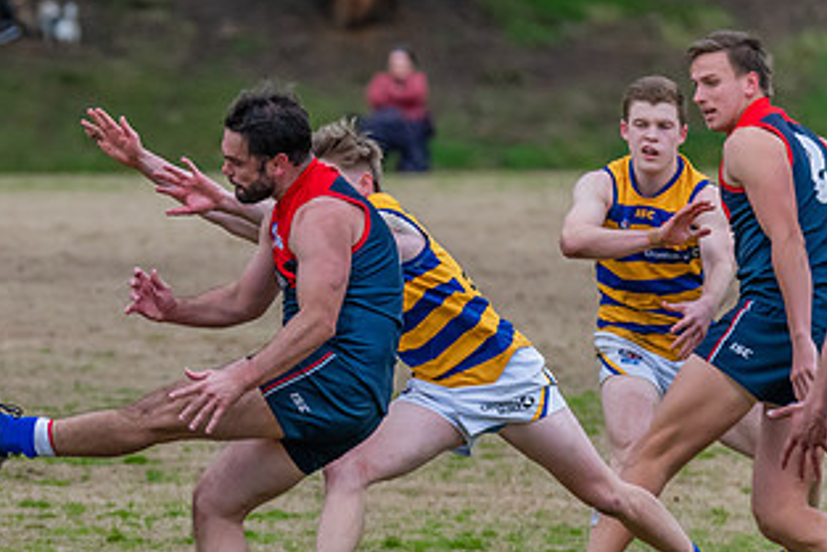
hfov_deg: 2.9
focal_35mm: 700
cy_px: 335
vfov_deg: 2.0
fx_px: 16087
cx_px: 111
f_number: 5.6
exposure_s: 1/1600
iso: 2000
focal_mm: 300
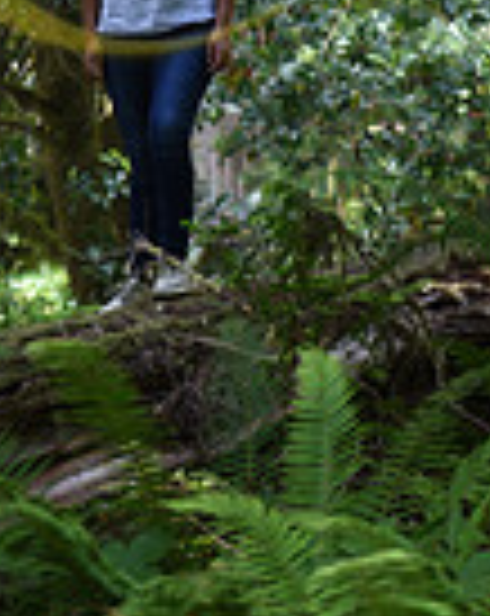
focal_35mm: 299
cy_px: -369
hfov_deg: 5.2
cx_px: 43
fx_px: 5438
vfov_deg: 6.4
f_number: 2.8
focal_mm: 75
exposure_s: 1/125
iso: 400
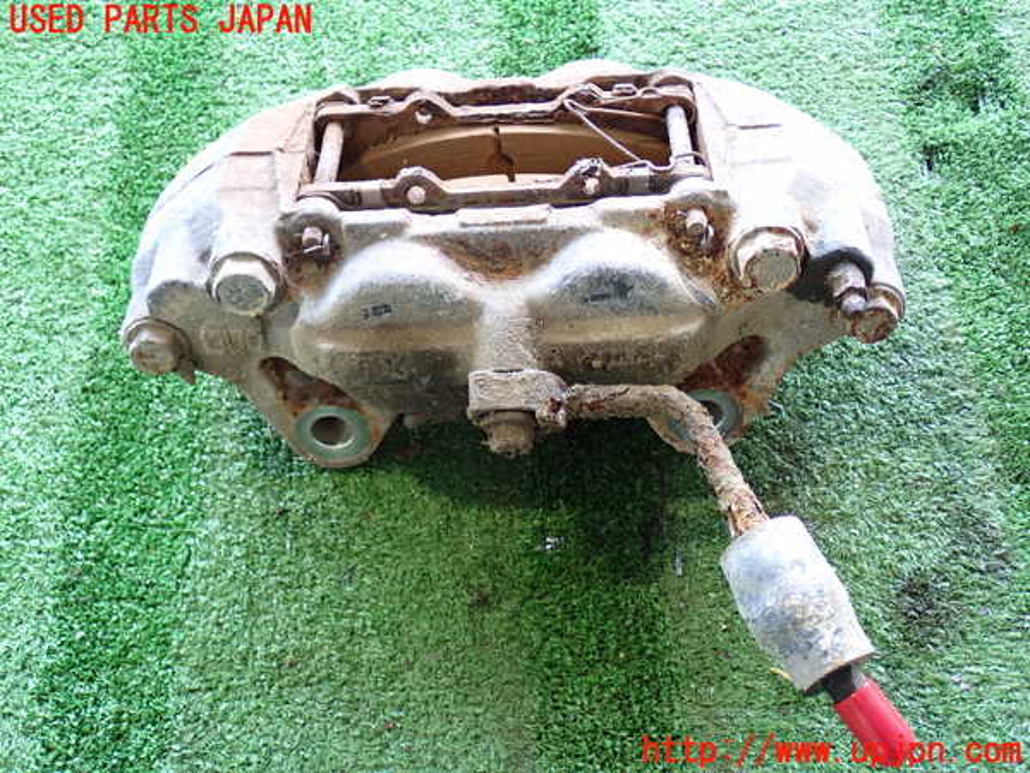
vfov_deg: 32.9
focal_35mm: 44
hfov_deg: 42.9
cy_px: 386
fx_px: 1309
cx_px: 515
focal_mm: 7.84
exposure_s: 1/40
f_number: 2.9
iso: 400
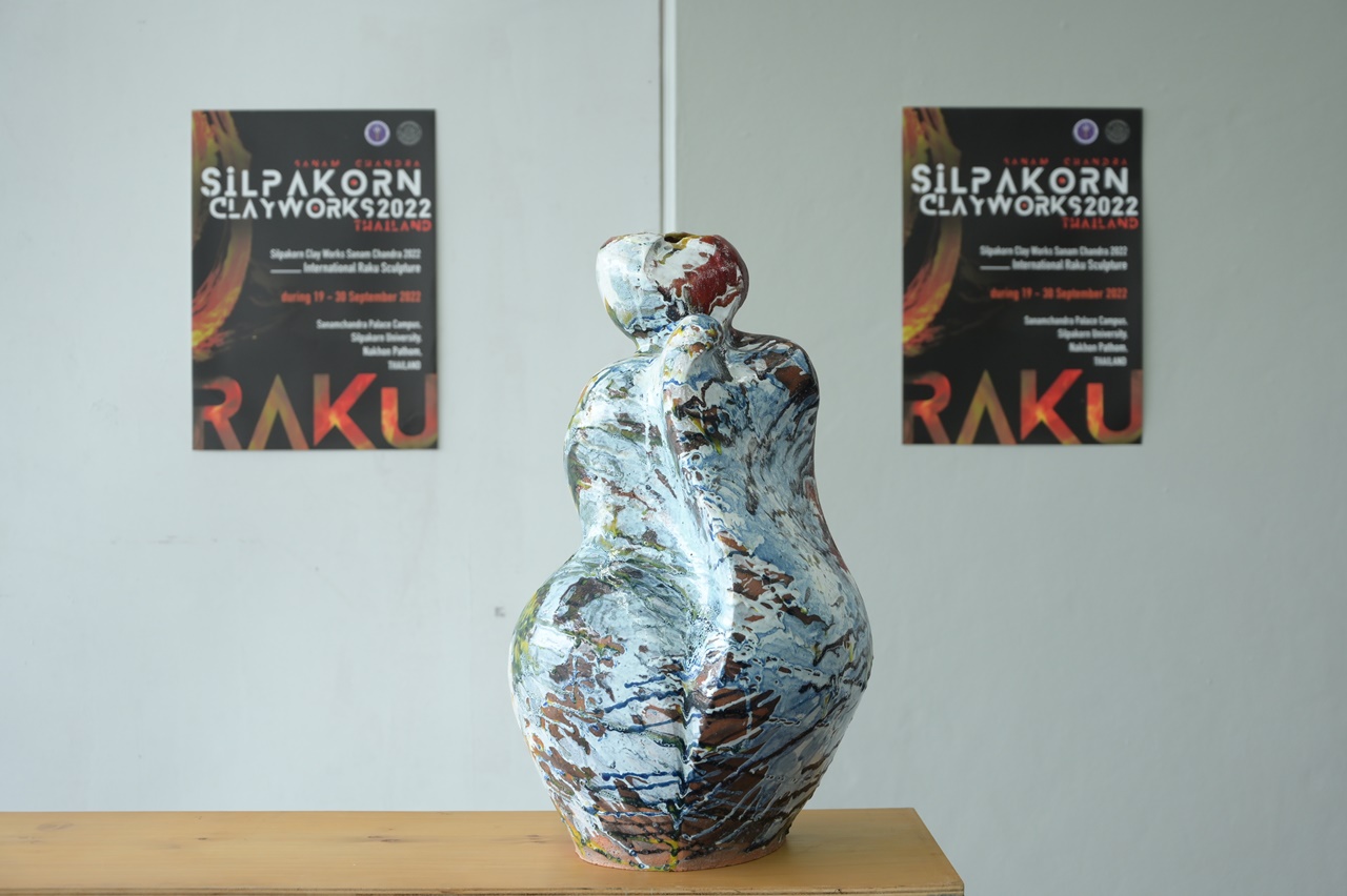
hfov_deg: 40.4
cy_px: 448
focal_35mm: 49
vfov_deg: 27.5
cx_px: 674
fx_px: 1832
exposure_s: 1/200
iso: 500
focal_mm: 49
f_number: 4
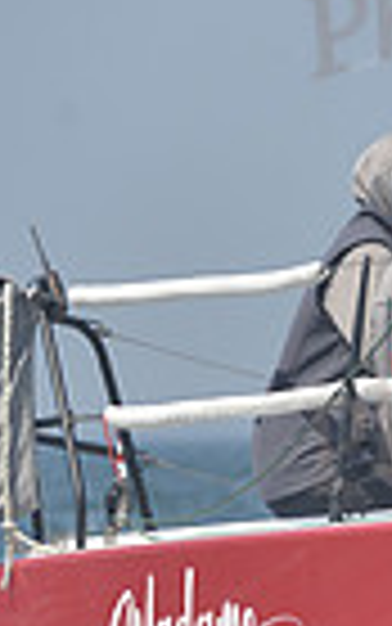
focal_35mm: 934
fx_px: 15949
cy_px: 547
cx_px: 1176
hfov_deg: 1.4
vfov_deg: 2.2
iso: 280
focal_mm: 220
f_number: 7.1
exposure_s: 1/1000
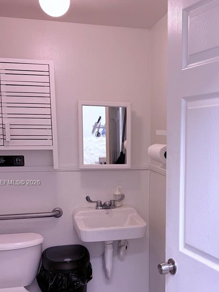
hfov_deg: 33.1
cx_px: 156
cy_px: 183
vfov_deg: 43.5
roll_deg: -0.8
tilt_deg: -7.1
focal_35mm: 43
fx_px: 363
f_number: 1.78
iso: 100
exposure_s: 1/120
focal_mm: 6.76
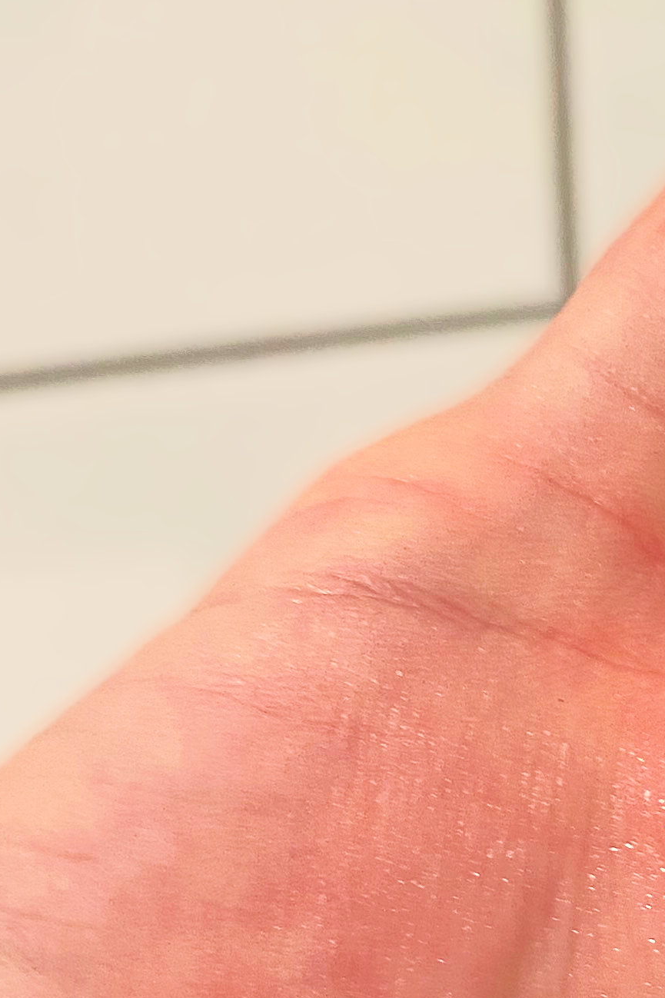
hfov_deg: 15.9
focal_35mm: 84
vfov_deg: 22.6
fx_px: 2328
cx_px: 702
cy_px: 1149
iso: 250
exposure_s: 1/50
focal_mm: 4.25
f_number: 1.8
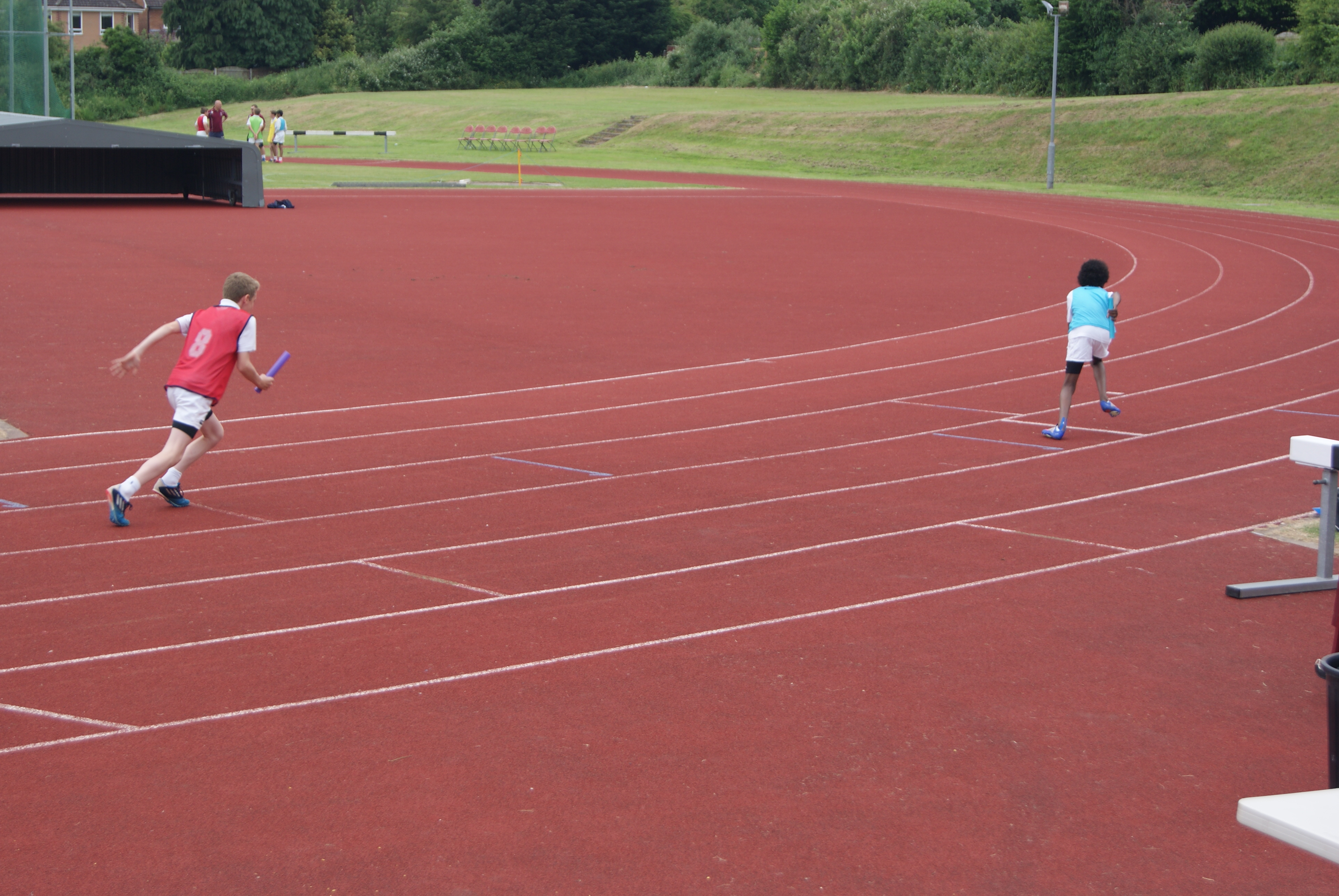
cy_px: 448
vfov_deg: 16.6
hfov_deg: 24.6
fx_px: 3072
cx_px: 670
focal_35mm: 82
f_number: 5.6
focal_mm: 55
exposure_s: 1/200
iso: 100
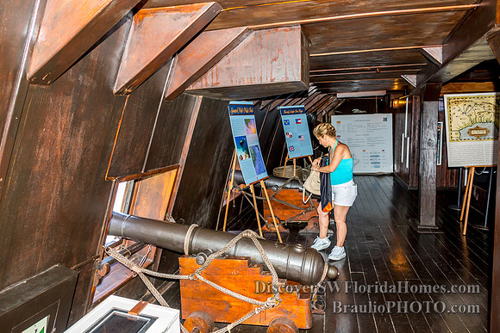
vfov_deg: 46.4
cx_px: 250
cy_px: 166
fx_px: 389
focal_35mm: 28
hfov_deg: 65.5
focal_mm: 28
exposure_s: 1/250
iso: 2000
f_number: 5.6
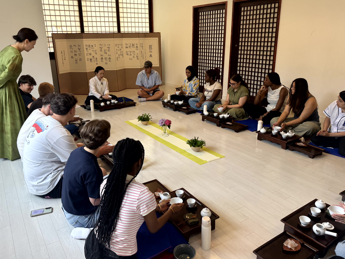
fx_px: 269
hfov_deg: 65.3
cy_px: 118
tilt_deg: -16.6
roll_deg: +1.5
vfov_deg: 51.3
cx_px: 167
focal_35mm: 27
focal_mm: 6.76
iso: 50
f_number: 1.78
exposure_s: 1/120
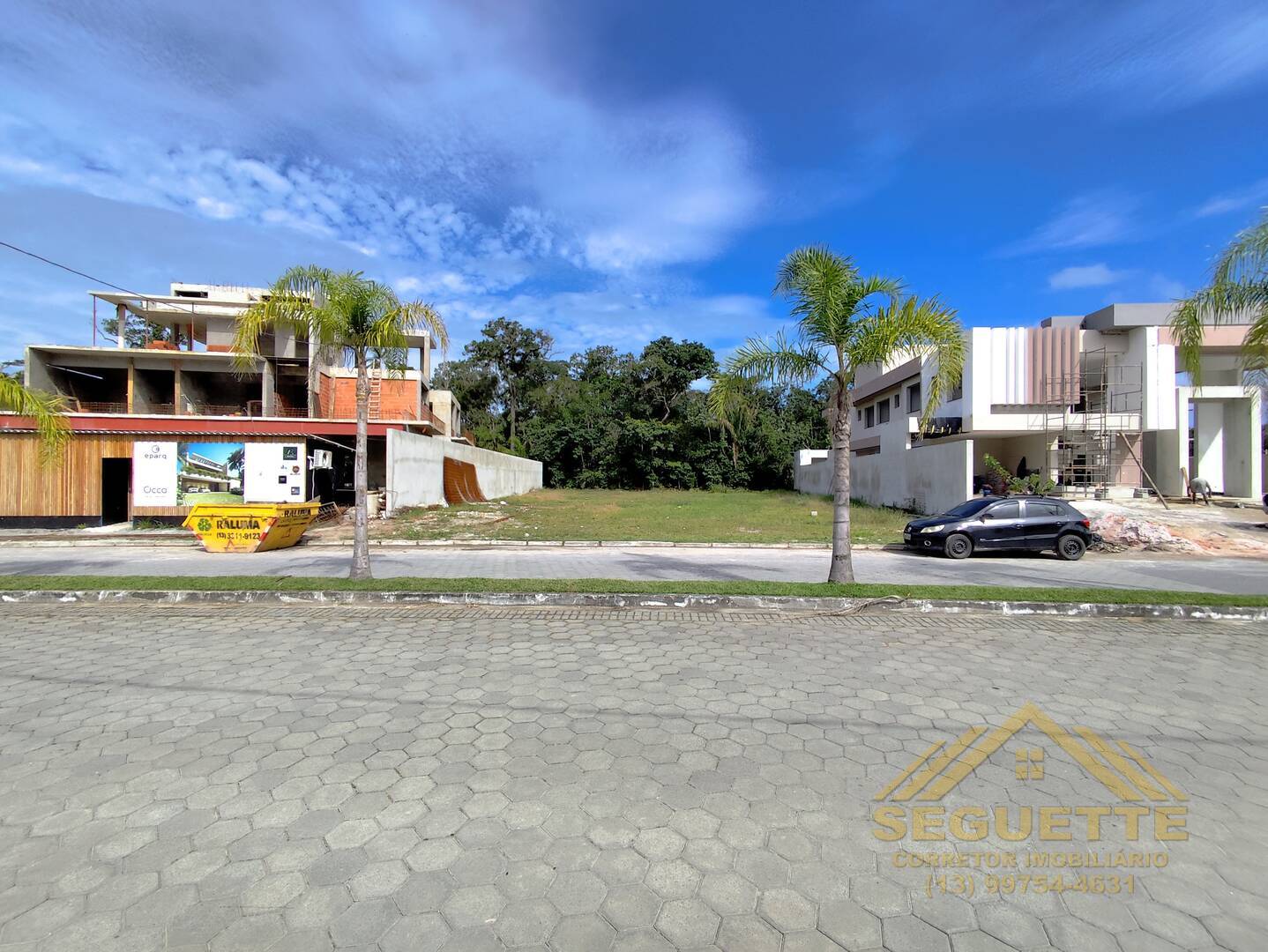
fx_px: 586
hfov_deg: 94.5
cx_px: 634
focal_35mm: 16
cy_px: 476
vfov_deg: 78.2
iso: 50
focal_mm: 1.65
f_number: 2.2
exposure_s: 1/1997
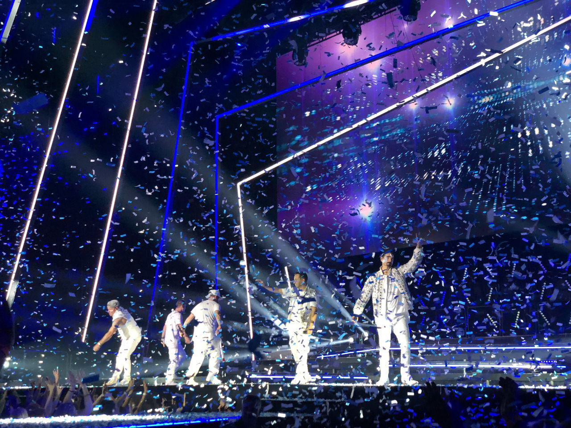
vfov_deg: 28.0
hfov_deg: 36.8
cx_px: 286
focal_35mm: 52
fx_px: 858
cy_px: 214
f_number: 2.4
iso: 100
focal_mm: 6
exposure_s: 1/40
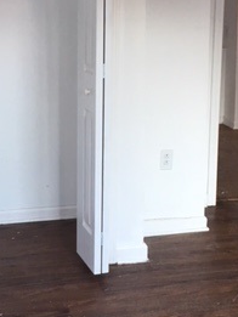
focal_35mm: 71
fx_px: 650
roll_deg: -0.5
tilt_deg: -9.6
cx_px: 135
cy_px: 114
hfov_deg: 20.7
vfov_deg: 27.3
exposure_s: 1/30
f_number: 2.2
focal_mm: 4.15
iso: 64
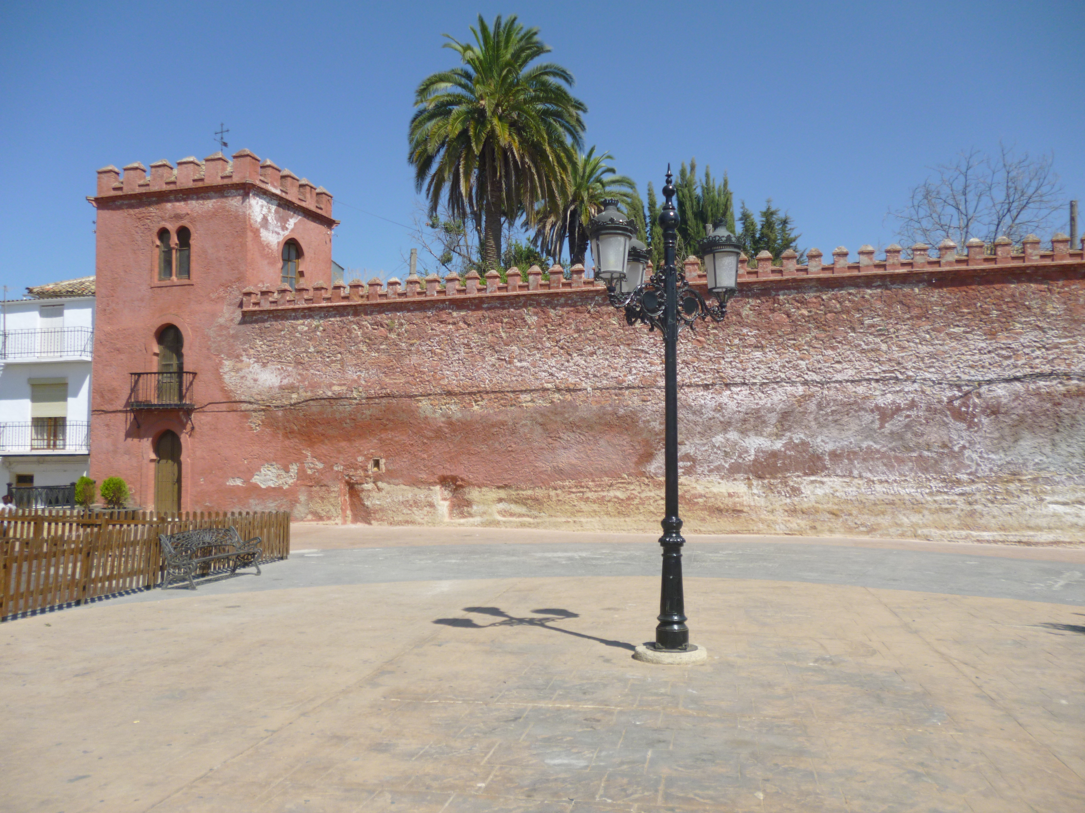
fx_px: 878
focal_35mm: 28
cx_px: 542
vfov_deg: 49.7
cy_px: 406
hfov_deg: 63.4
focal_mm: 5
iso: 100
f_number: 9
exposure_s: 1/125
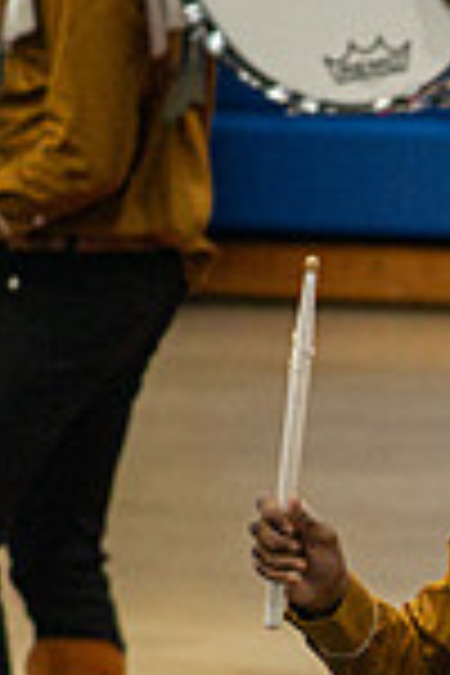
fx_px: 18880
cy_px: 765
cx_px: 608
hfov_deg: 1.4
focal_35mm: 1007
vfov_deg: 2.0
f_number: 4
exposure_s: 1/500
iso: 4000
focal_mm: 200
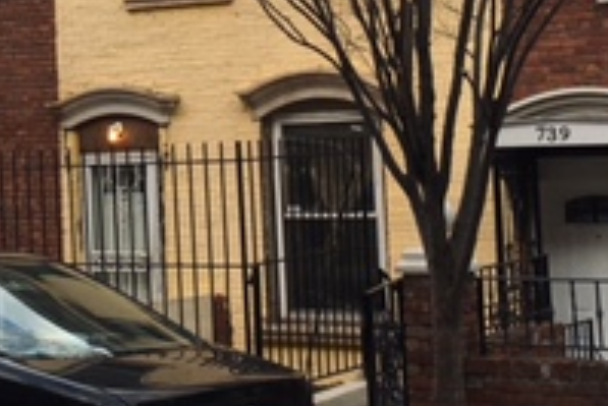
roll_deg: +2.1
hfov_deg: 20.8
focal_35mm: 97
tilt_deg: +4.4
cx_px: 116
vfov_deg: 14.0
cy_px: 18
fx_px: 1639
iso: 25
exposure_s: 1/434
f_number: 2.2
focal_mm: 4.15
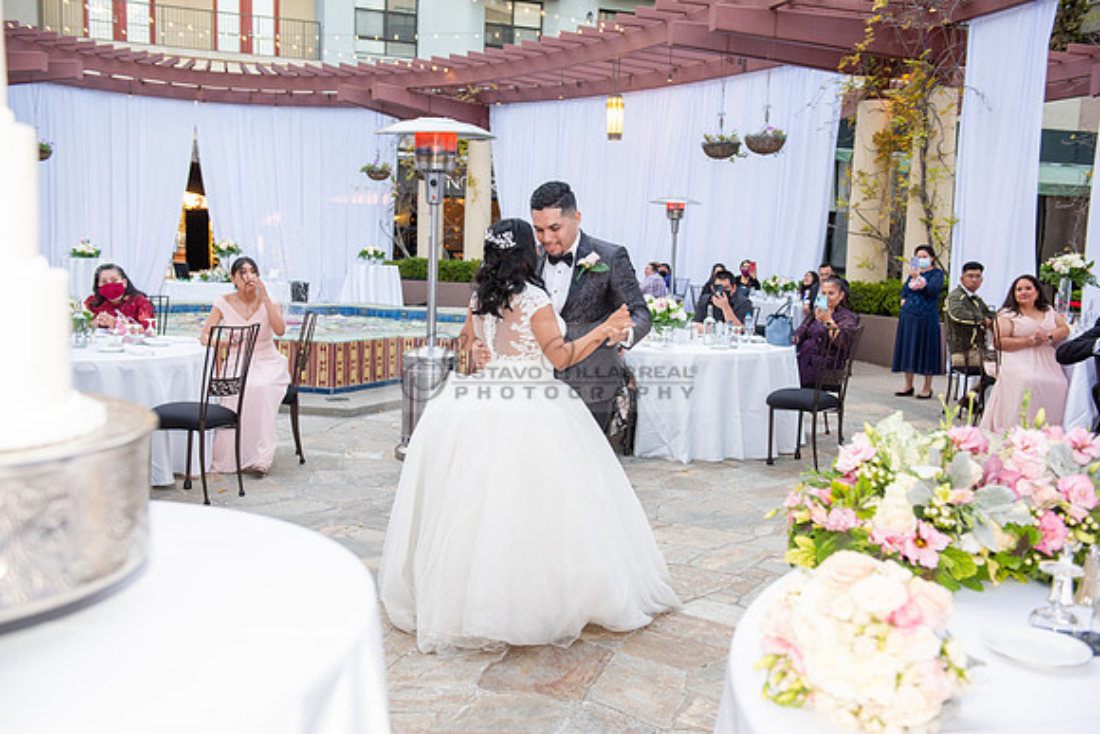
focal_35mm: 35
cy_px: 367
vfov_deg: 37.9
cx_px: 550
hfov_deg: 54.4
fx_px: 1070
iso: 800
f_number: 4
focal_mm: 35
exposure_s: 1/160
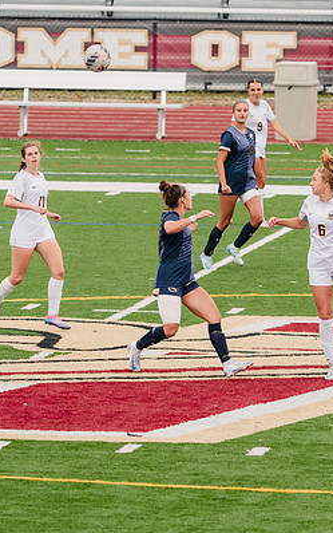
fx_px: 6500
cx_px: 240
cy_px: 281
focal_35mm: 448
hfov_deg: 2.9
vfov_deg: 4.7
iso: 640
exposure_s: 1/1600
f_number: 5.6
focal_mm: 248
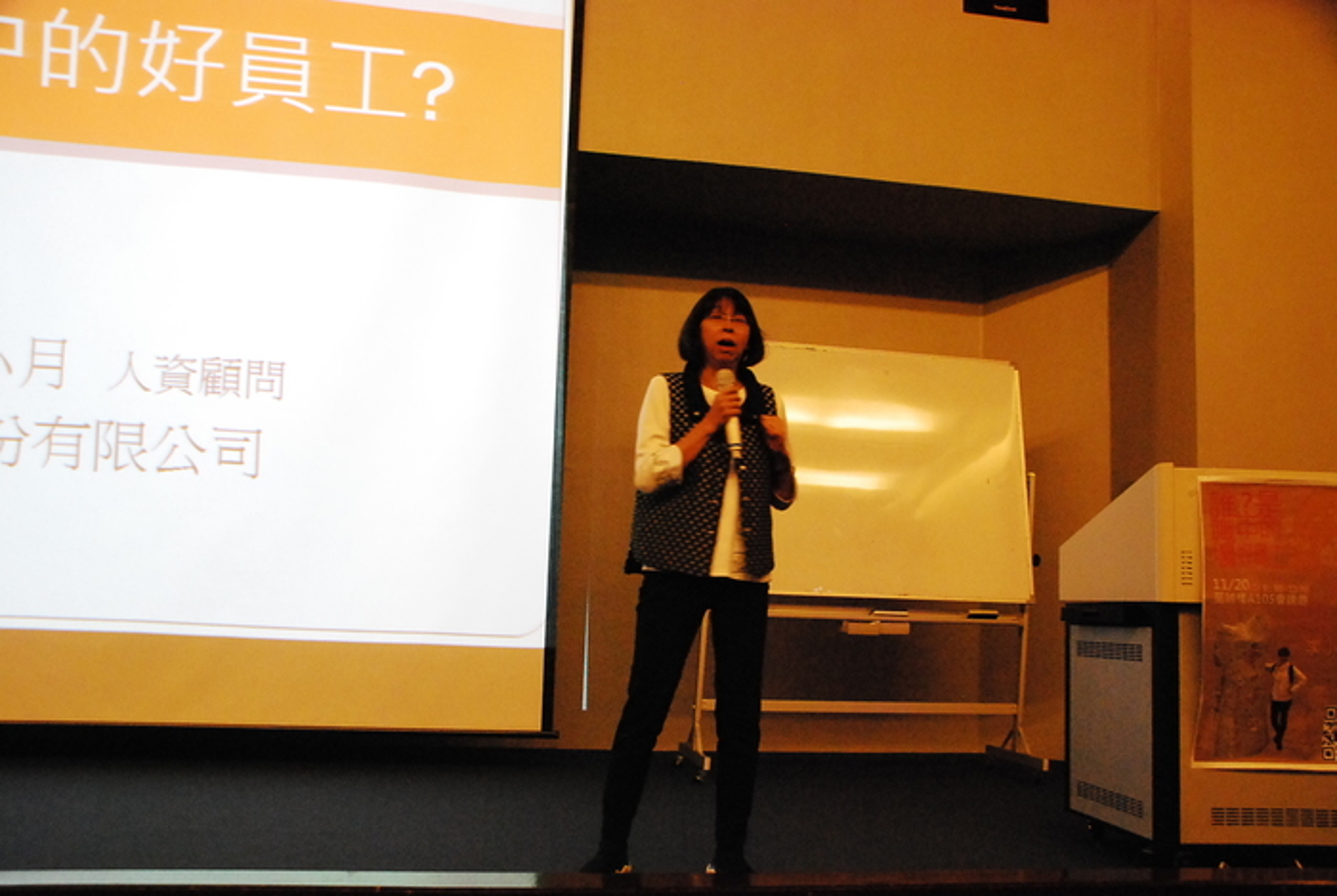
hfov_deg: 57.2
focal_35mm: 33
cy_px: 448
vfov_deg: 40.1
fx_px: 1227
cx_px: 668
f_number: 6.3
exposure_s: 1/30
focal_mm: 22
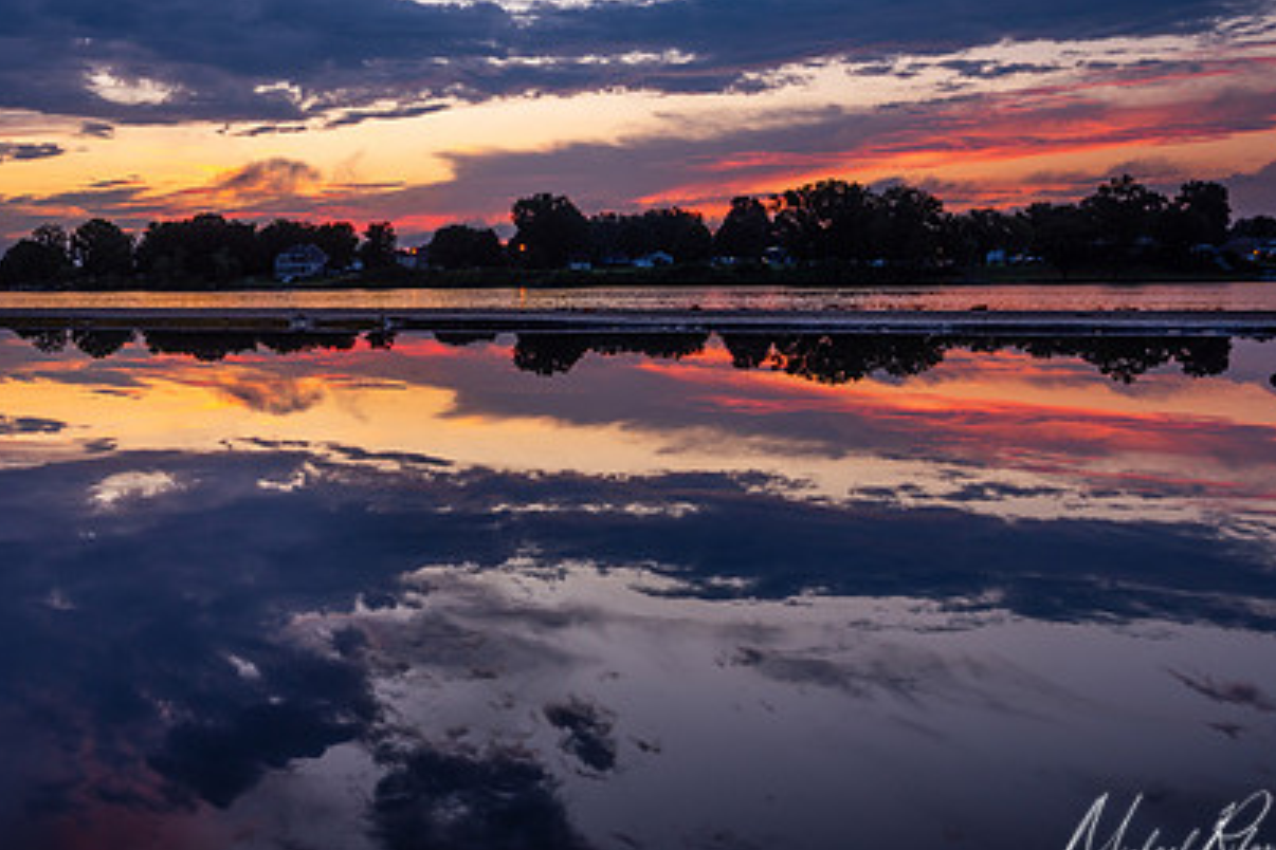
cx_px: 387
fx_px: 1382
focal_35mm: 39
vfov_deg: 34.0
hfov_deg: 48.4
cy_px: 297
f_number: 9.5
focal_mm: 27
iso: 100
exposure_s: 1/15
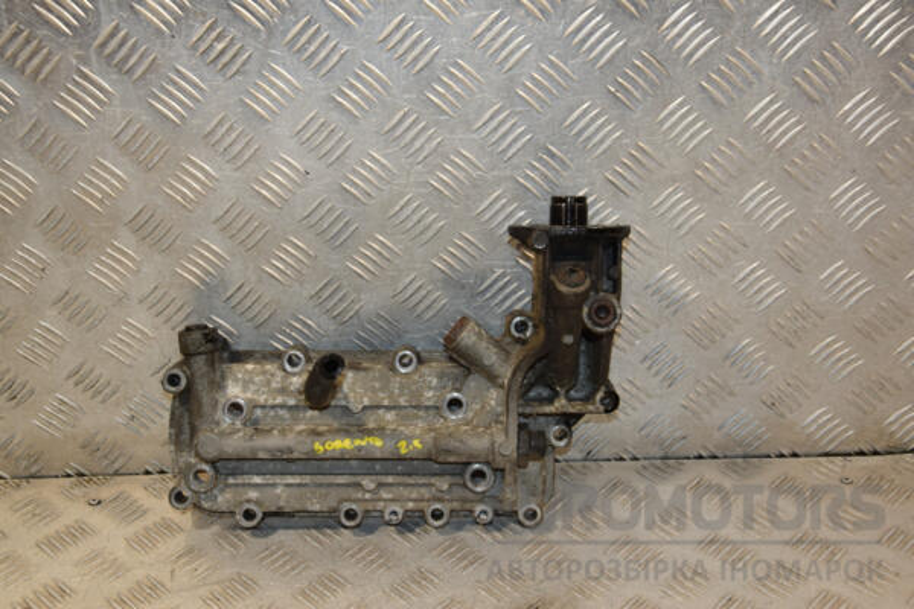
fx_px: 1333
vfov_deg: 25.8
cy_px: 304
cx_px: 457
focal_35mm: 52
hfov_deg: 37.9
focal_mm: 35
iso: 800
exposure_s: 1/200
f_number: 5.6
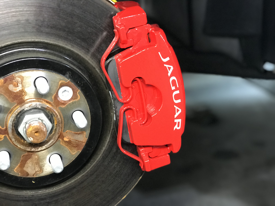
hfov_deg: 33.8
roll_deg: +2.2
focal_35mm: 57
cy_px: 103
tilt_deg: -19.2
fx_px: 453
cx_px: 138
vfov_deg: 25.7
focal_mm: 6.6
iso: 640
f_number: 2.8
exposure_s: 1/60
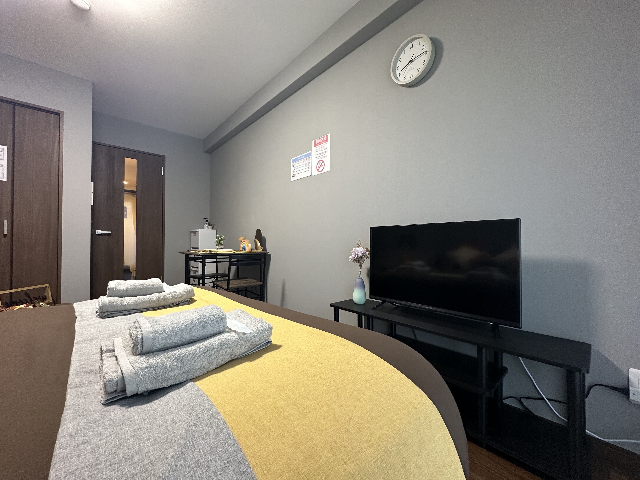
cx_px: 320
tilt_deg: +0.7
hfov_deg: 102.1
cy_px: 240
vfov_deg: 85.7
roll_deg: +0.2
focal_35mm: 14
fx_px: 259
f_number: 2.2
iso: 320
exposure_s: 1/81
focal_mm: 2.22
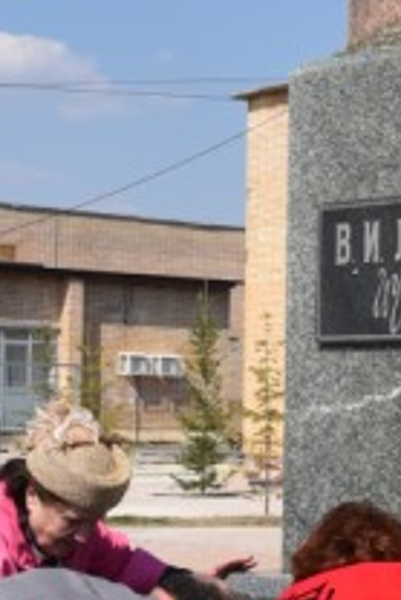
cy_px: 274
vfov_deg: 17.3
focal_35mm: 118
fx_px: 1968
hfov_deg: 11.6
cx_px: 352
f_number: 10
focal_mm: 24
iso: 200
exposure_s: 1/400
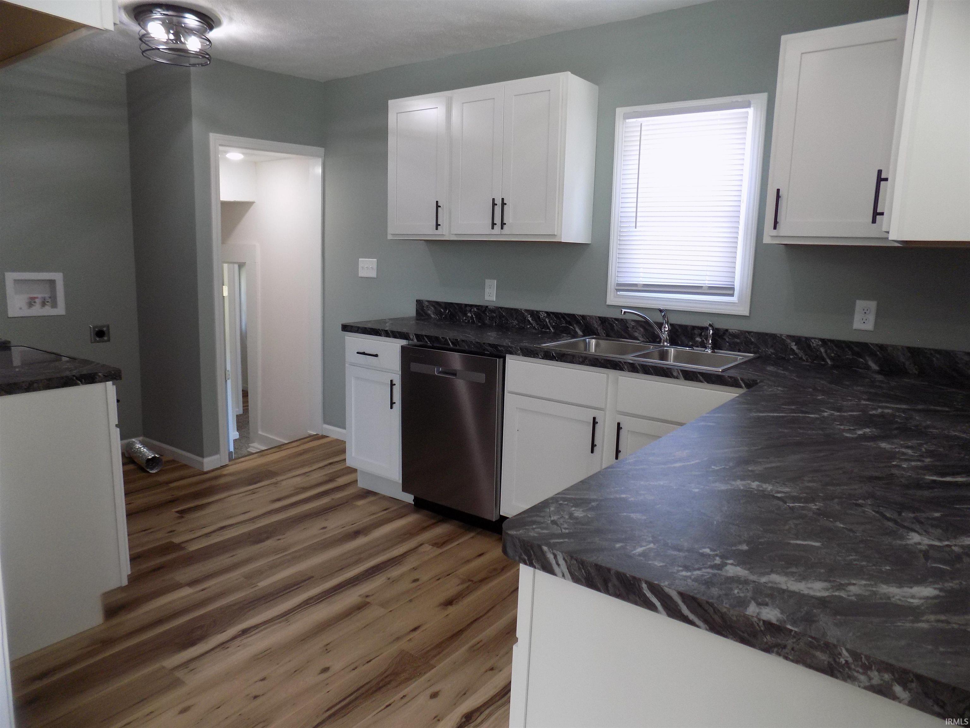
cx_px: 485
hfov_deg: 73.9
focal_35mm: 23
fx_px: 644
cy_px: 364
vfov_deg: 58.9
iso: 125
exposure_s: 1/30
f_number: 3.1
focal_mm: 4
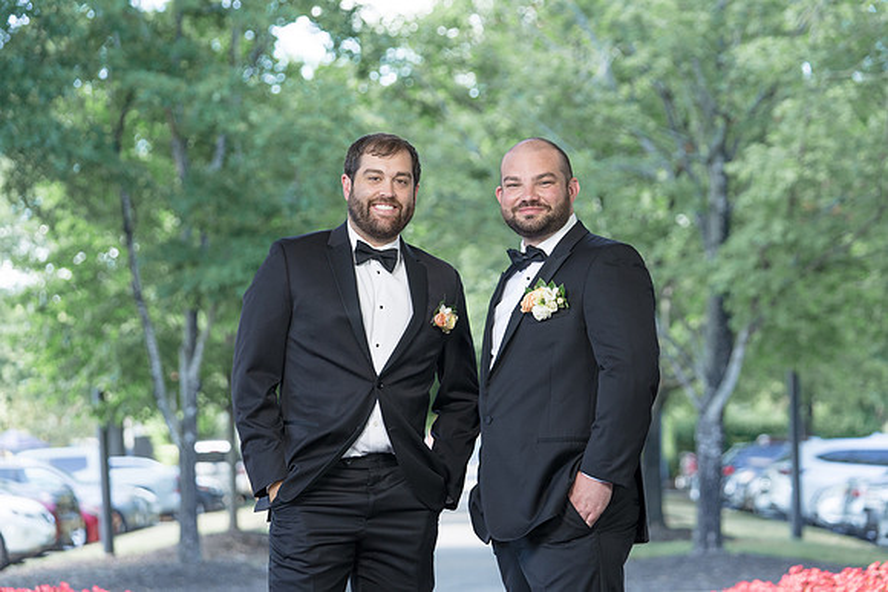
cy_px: 296
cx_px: 444
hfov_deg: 18.9
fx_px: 2664
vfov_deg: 12.7
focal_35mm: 108
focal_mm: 108
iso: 250
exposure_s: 1/250
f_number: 4
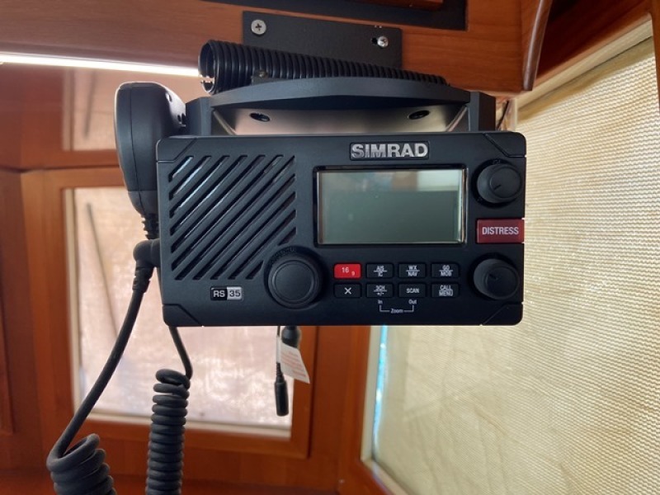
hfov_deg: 67.3
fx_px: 496
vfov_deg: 53.1
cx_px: 330
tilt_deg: +4.8
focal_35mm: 26
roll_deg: +1.6
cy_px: 248
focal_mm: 4.25
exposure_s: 1/121
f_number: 1.8
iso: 80
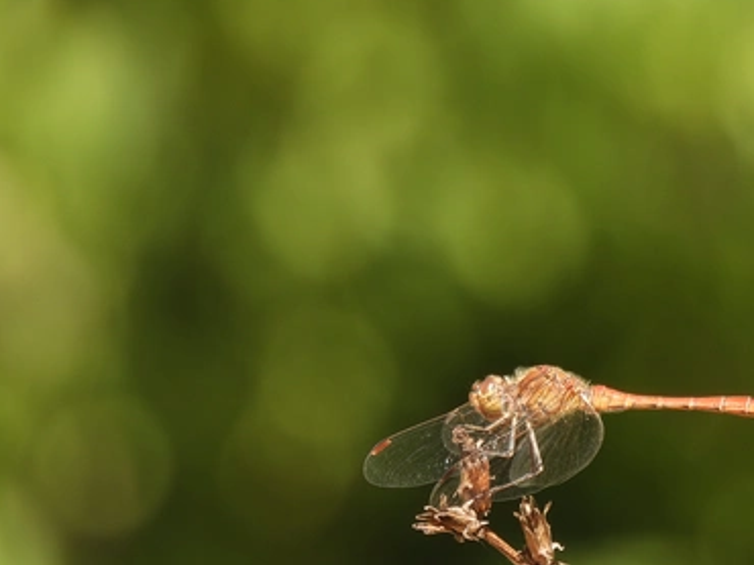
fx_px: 32042
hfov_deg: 1.3
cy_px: 410
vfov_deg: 1.0
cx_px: 611
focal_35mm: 1472
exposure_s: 1/200
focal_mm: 152
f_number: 5.6
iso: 100
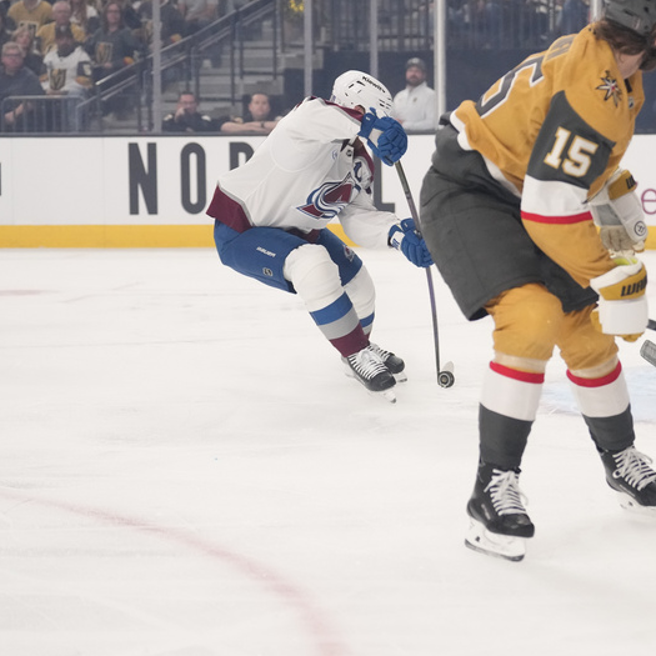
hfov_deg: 14.8
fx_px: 2487
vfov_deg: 15.0
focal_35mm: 116
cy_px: 305
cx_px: 627
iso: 4000
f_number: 2.8
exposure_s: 1/2500
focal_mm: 70
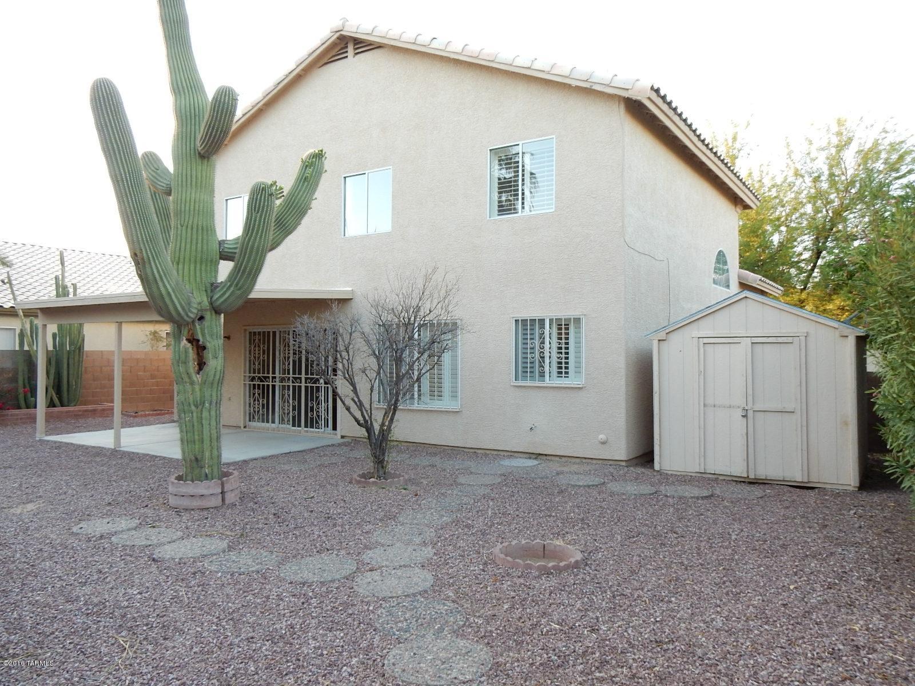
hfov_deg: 69.4
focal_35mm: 25
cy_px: 343
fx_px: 661
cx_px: 458
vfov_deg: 54.9
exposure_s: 1/60
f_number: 3.7
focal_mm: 4.5
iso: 180
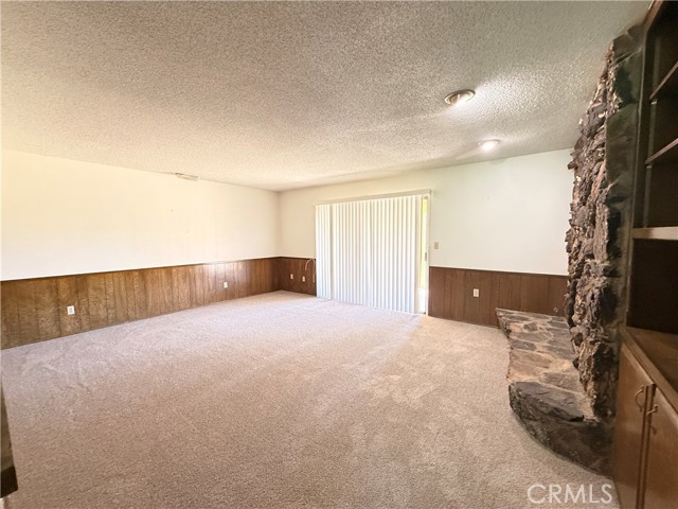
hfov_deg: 102.1
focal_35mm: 14
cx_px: 339
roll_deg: -0.1
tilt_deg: -3.8
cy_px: 254
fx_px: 274
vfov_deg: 85.7
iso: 500
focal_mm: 2.22
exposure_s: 1/60
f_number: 2.2
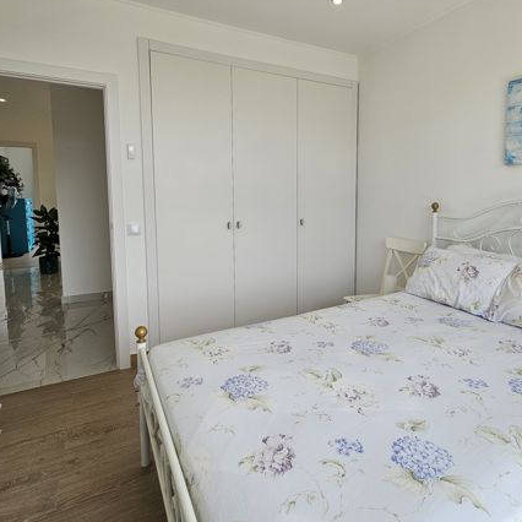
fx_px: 324
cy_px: 228
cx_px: 317
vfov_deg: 77.3
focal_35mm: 19
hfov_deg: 76.7
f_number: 2.2
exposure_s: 1/365
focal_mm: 2.2
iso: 50
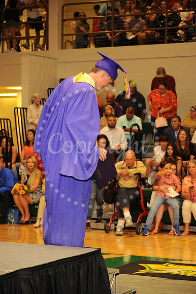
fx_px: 858
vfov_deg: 19.5
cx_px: 98
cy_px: 147
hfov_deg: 13.0
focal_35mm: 105
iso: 1250
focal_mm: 105
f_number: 5.6
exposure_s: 1/60
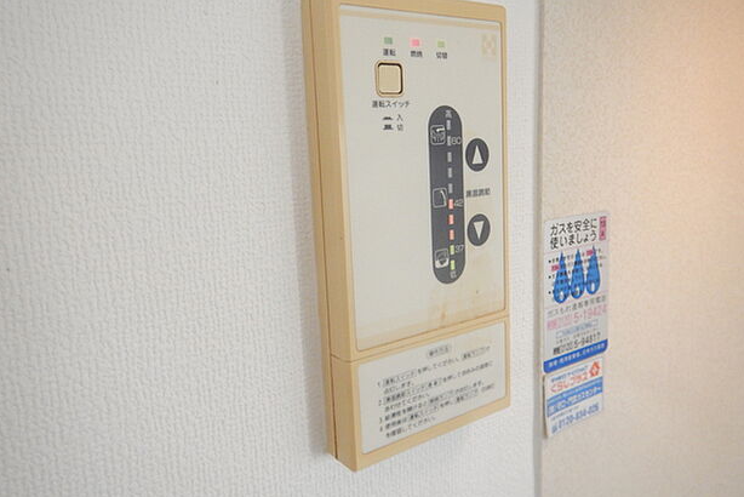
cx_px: 360
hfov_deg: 69.3
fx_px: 538
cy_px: 222
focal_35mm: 26
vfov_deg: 49.5
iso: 400
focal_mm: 4.3
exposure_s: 1/30
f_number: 2.8
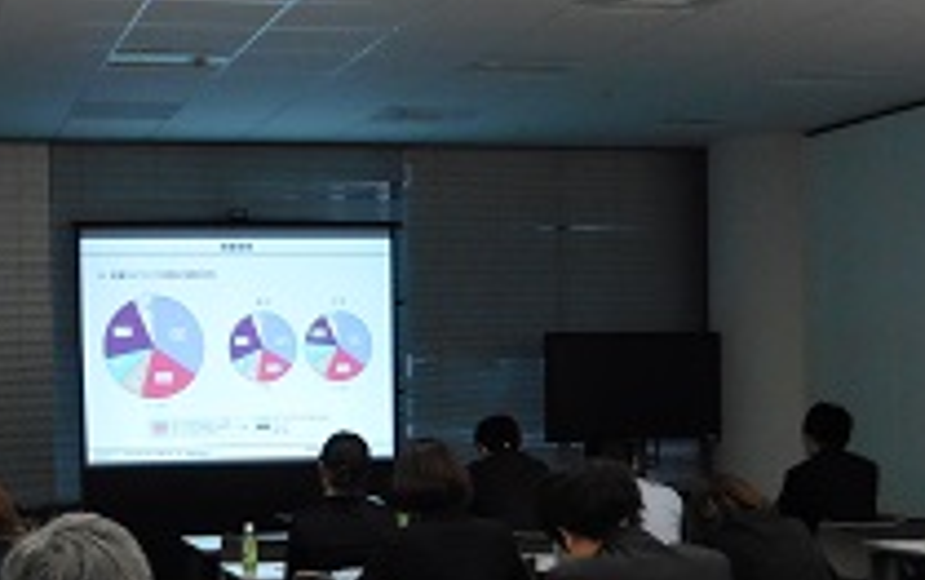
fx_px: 1917
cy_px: 432
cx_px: 310
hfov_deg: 27.0
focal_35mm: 76
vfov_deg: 17.1
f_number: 3.6
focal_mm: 5.4
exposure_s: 1/60
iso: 400
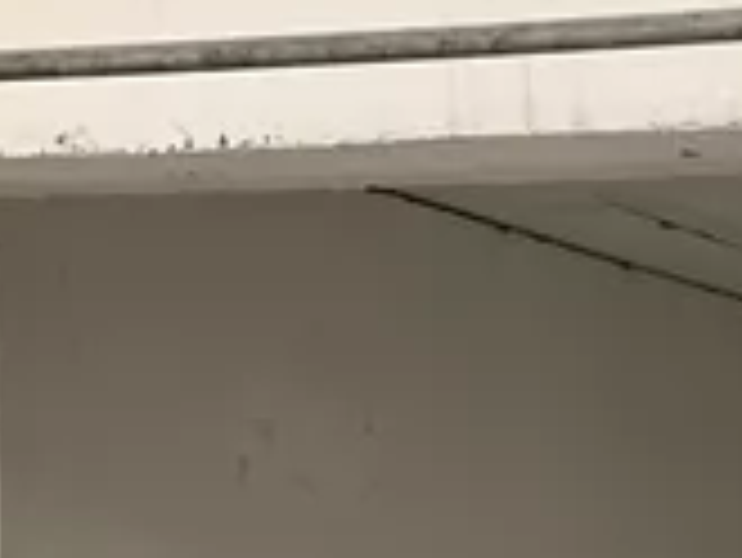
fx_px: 2703
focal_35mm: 126
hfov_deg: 12.9
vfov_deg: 11.1
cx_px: 1619
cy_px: 932
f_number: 1.8
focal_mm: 4.25
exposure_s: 1/121
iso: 64
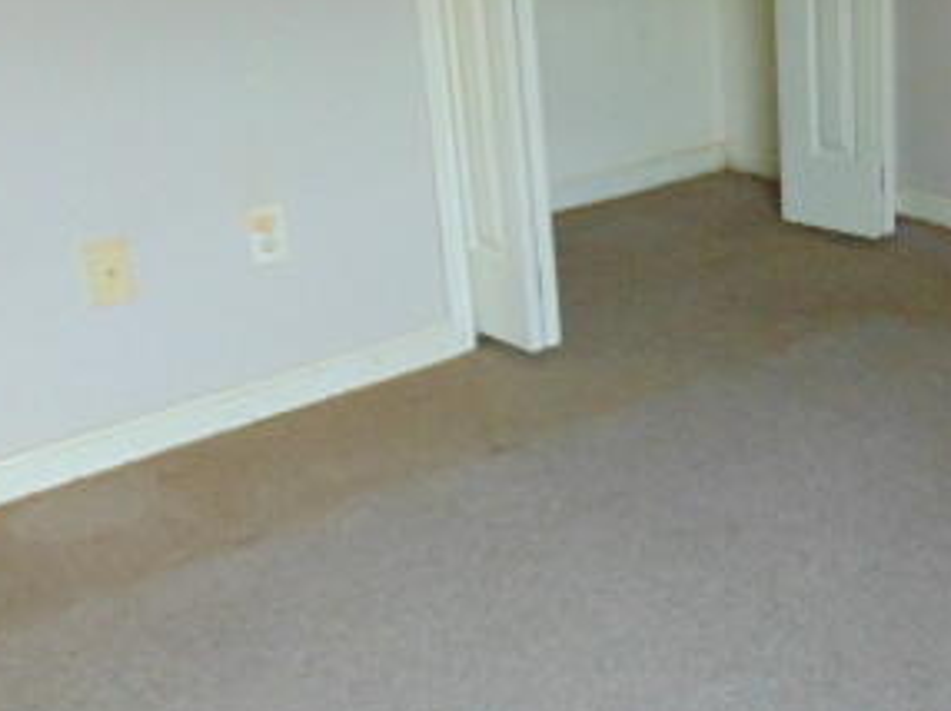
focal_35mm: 56
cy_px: 279
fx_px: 1537
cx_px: 751
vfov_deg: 26.0
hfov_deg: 33.4
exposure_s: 1/15
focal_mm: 4.5
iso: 400
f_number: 3
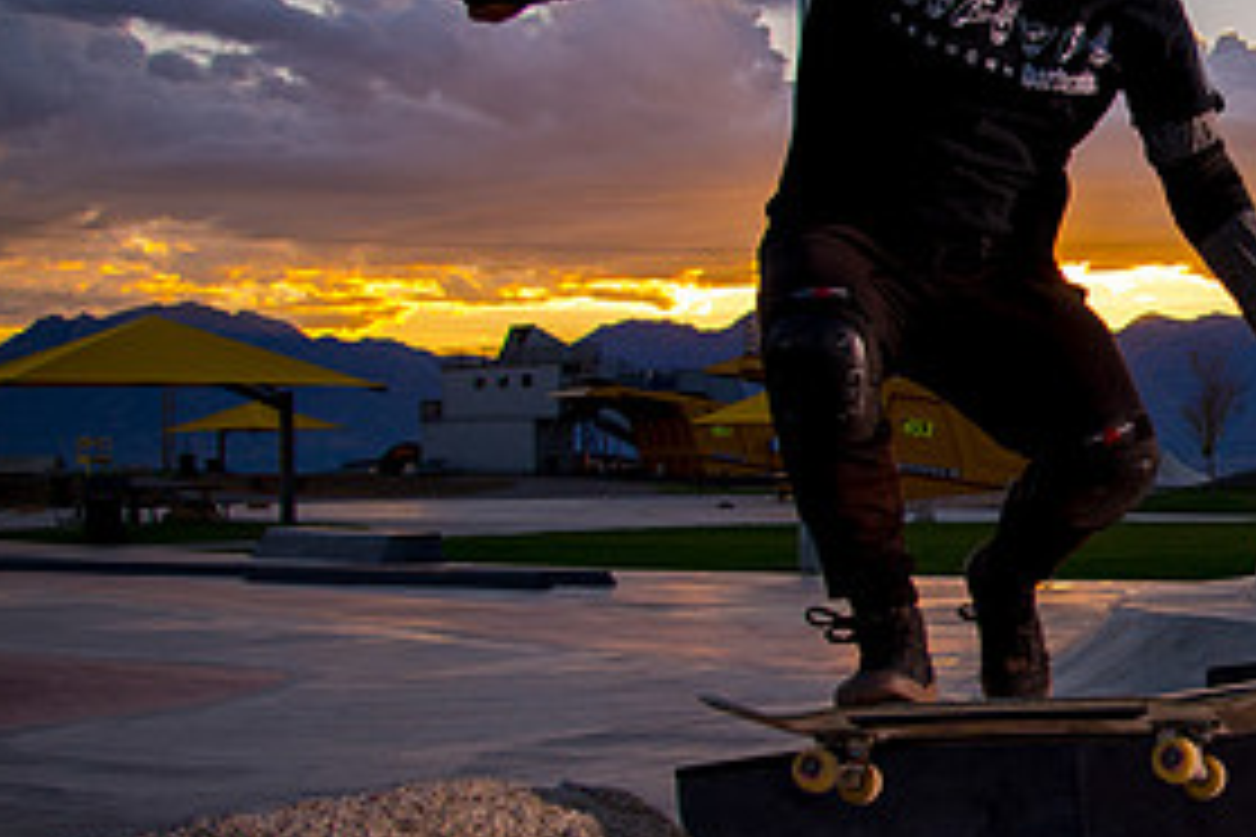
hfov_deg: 26.0
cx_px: 1424
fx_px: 2477
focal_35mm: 71
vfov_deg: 19.2
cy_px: 461
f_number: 4
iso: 250
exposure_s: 1/640
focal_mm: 24
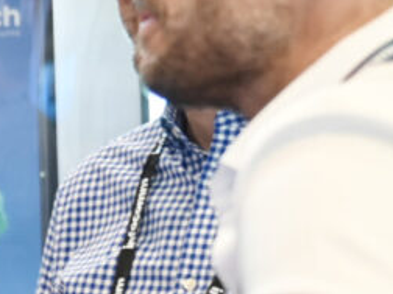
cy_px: 306
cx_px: -218
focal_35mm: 170
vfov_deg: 8.7
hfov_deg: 11.1
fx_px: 1926
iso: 1250
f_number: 3.2
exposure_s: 1/125
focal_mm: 32.5
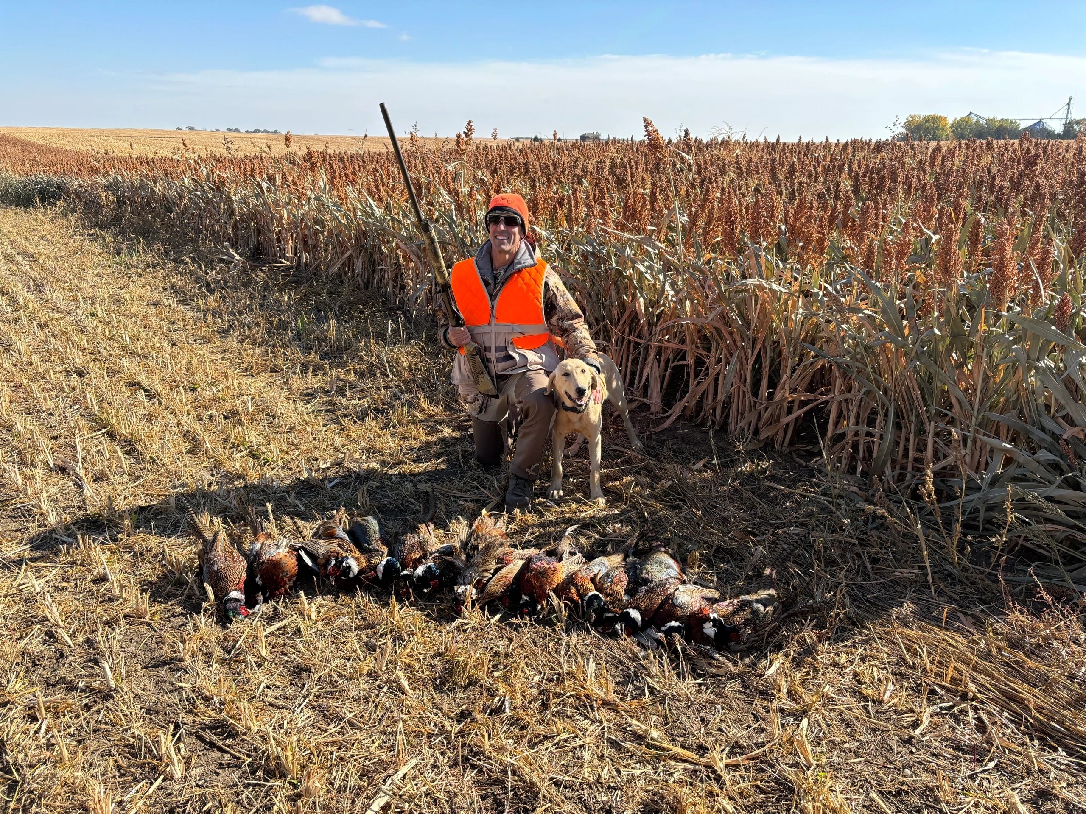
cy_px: 407
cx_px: 543
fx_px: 816
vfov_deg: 53.1
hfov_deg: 67.3
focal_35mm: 26
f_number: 1.6
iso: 50
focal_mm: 5.96
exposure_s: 1/1876
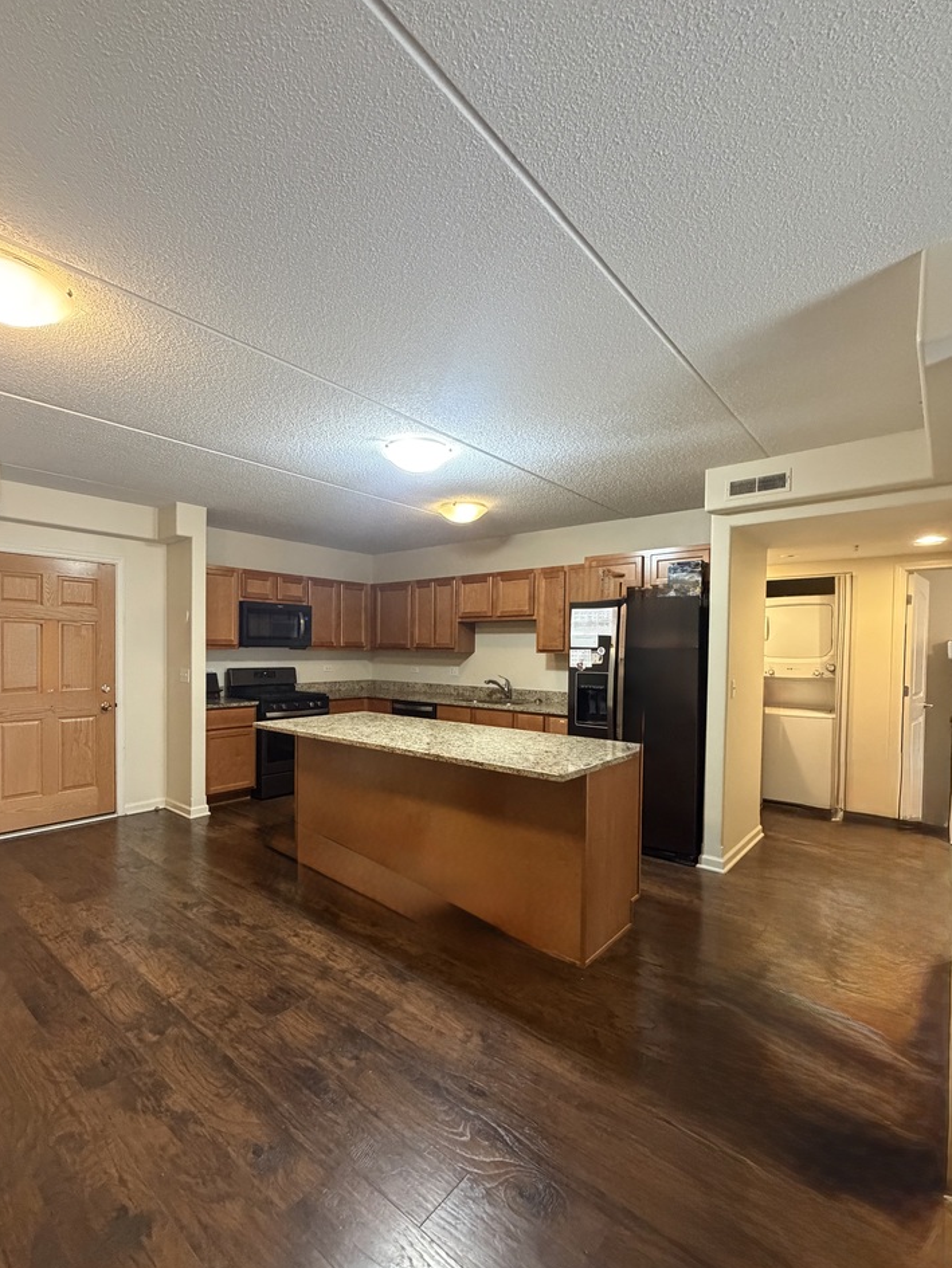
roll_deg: -0.5
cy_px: 668
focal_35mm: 16
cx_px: 430
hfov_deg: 77.9
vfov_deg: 94.4
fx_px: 587
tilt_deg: -1.0
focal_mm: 2.22
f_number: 2.2
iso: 800
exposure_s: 1/60
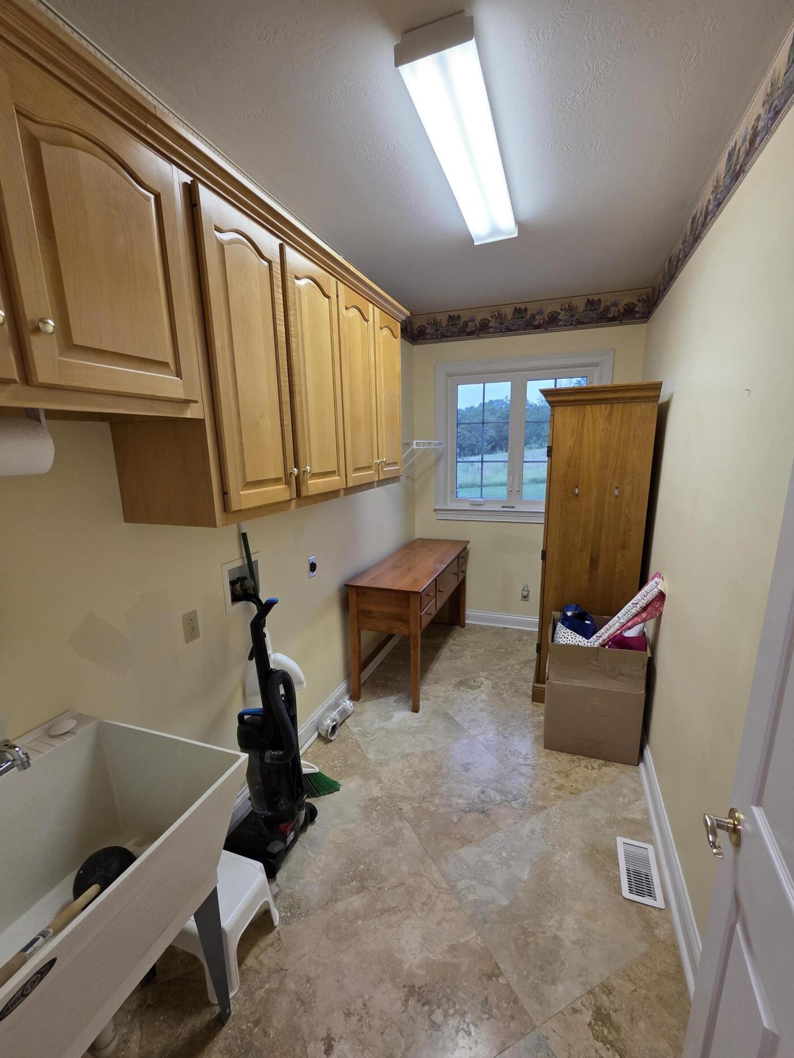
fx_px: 428
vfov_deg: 101.9
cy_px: 562
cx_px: 394
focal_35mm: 14
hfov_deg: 85.7
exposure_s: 1/120
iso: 160
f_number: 1.9
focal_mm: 2.2
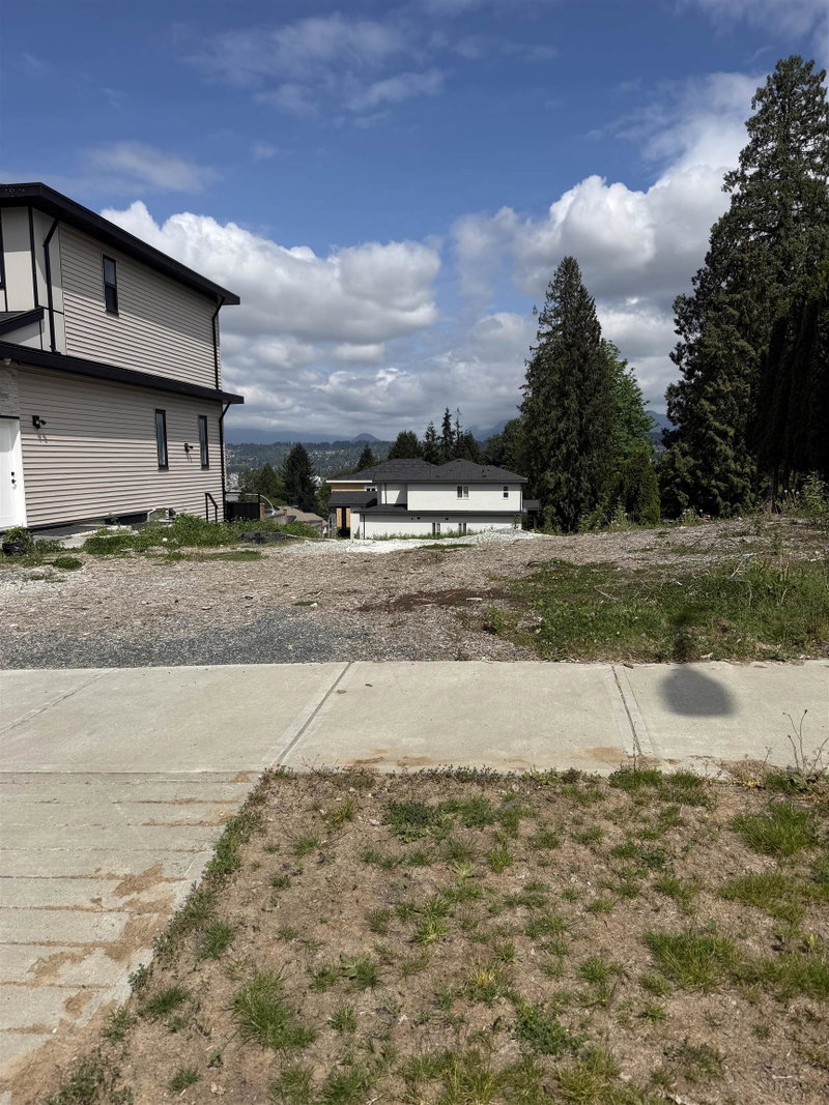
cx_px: 414
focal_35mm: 24
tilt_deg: -7.7
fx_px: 767
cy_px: 552
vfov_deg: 71.6
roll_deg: -0.1
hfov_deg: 56.8
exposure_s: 1/9091
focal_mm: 6.76
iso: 80
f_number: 1.78
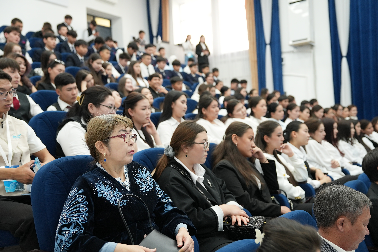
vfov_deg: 34.3
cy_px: 126
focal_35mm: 39
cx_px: 189
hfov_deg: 49.5
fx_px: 410
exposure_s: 1/100
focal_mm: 39
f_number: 2.8
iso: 640
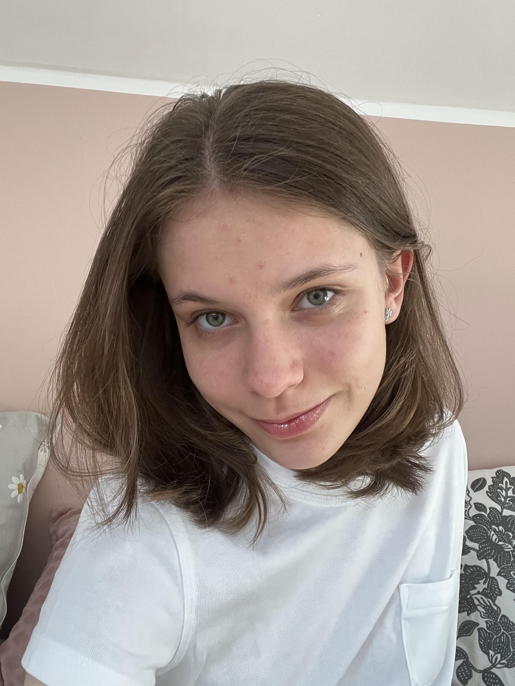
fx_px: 595
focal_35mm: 30
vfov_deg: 60.0
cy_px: 343
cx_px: 258
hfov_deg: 46.8
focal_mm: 2.71
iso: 250
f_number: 2.2
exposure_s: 1/60
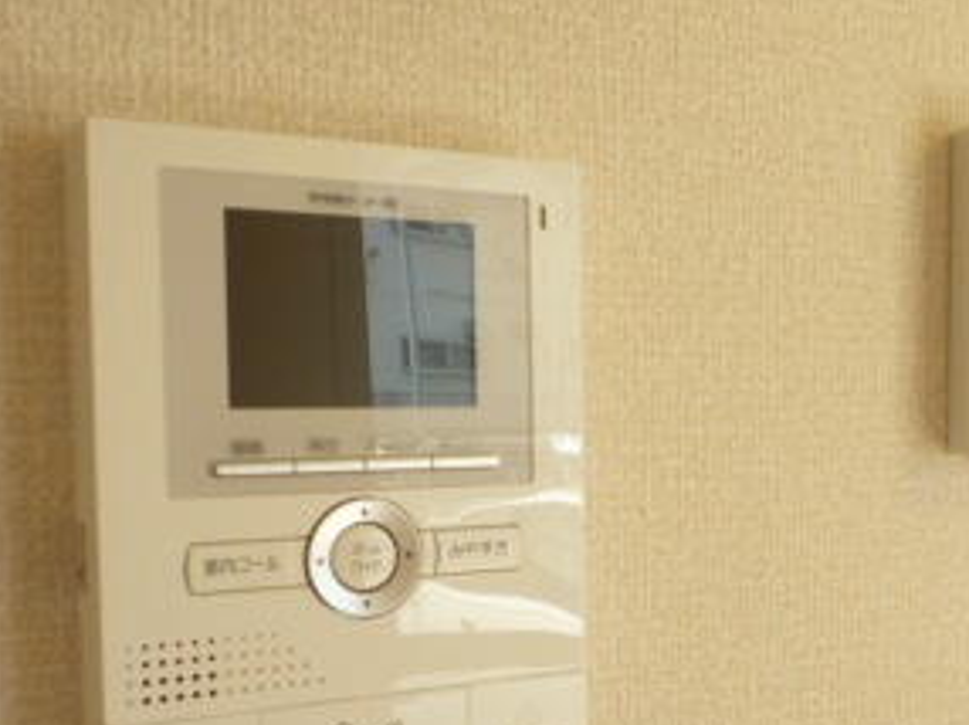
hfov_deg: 32.9
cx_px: 840
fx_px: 1566
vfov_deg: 25.9
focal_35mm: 56
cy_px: 501
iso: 80
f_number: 2.8
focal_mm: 4.4
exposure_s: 1/60
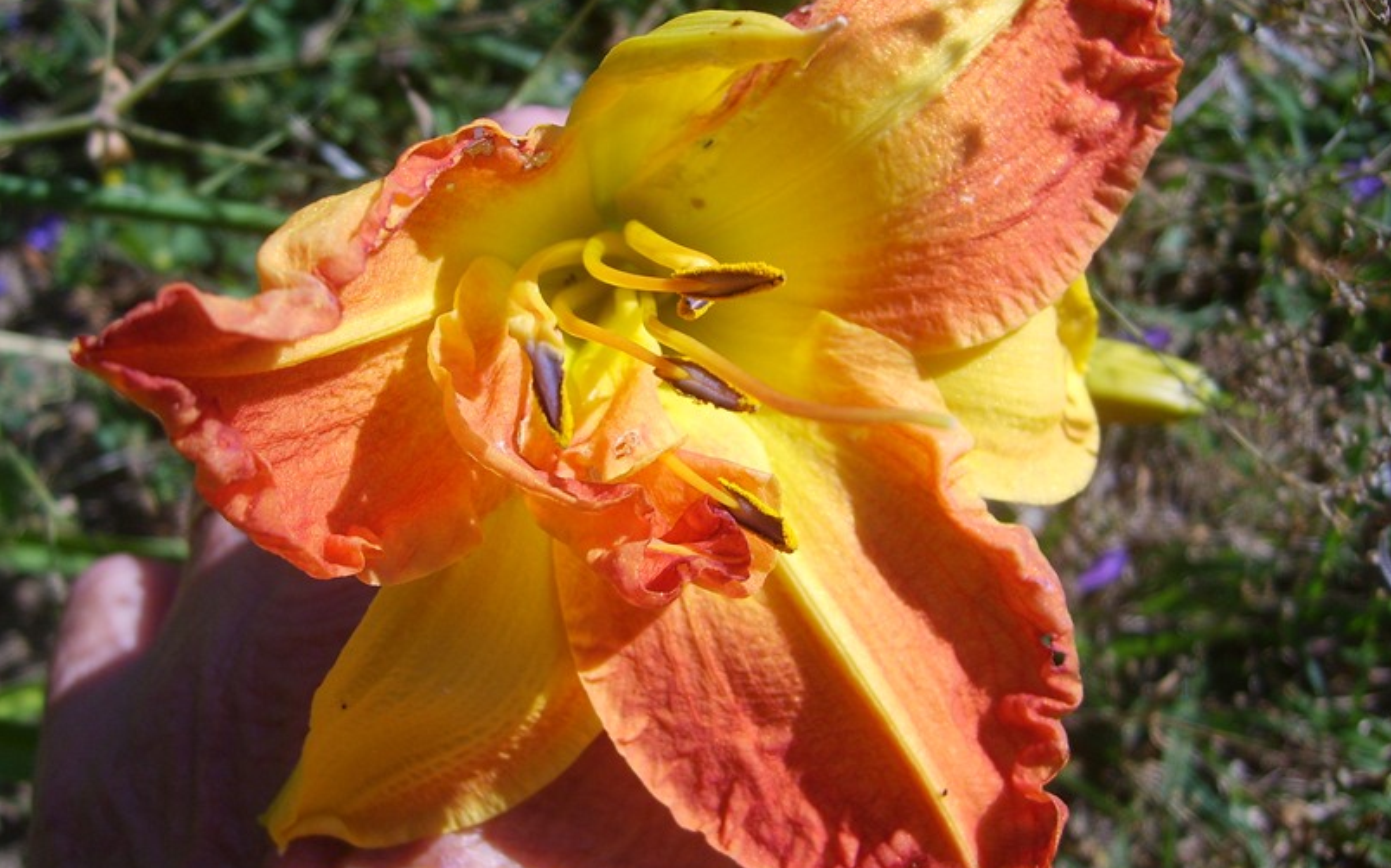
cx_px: 674
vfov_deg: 32.7
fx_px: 1478
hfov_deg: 50.4
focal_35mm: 39
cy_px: 413
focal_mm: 5.8
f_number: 2.8
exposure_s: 1/1000
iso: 50
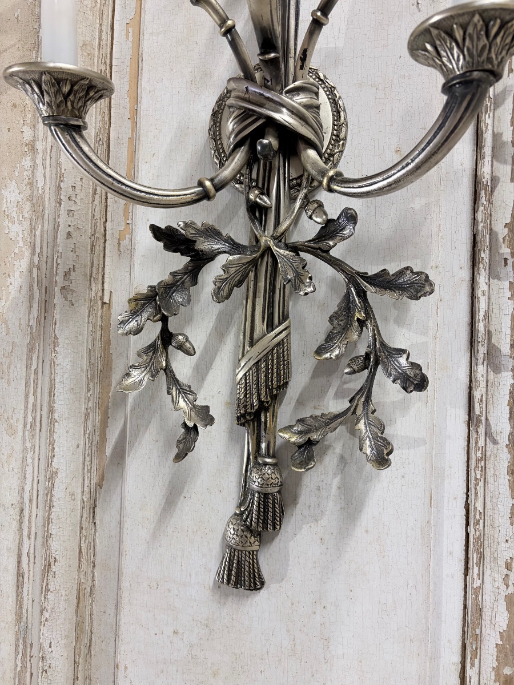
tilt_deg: -3.8
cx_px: 257
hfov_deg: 53.1
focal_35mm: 26
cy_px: 342
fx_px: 515
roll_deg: -1.4
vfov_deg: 67.3
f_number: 1.6
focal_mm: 5.96
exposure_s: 1/50
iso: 160
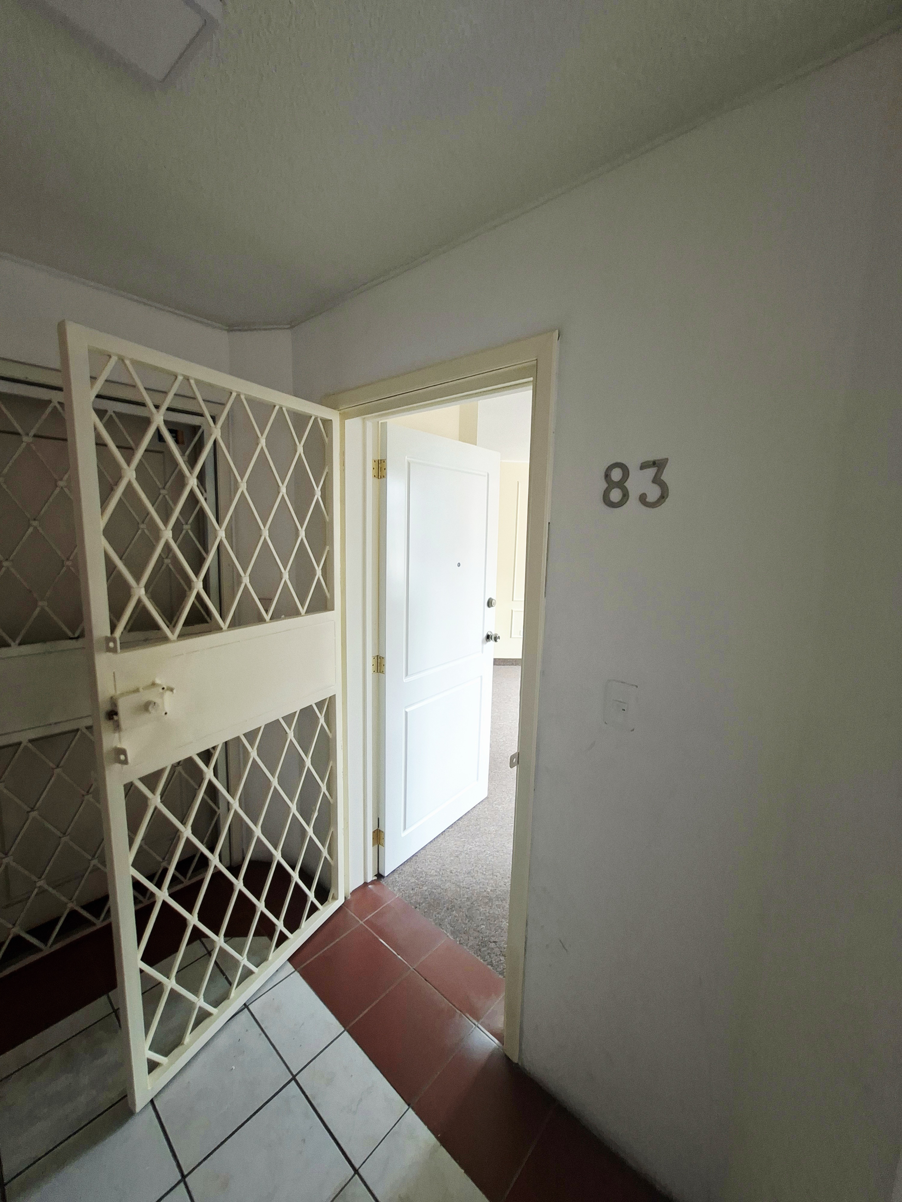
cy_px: 601
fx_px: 452
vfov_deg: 106.2
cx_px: 451
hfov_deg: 89.9
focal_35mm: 13
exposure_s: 1/40
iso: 160
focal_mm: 1.74
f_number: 2.2
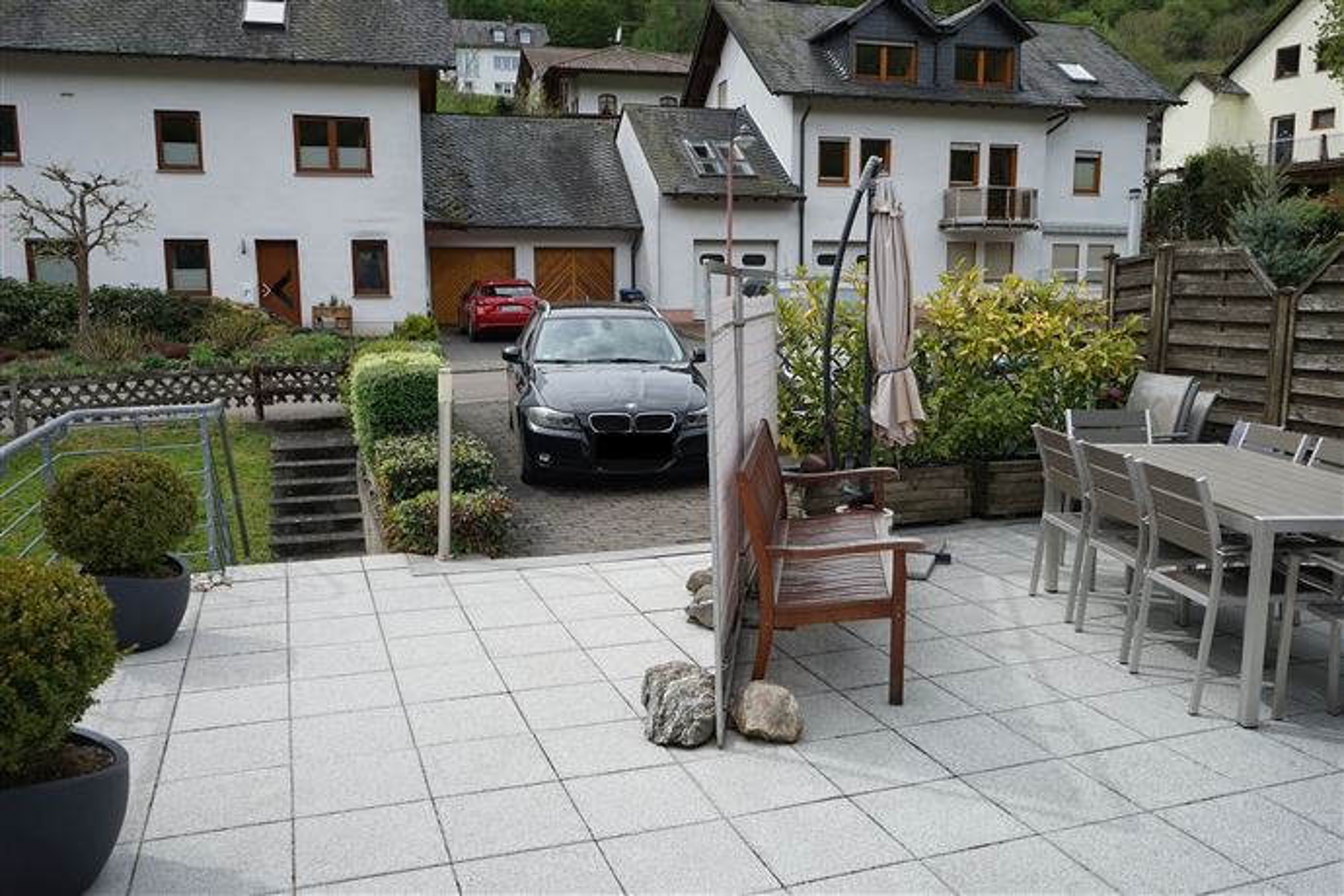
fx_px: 1045
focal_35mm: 28
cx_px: 672
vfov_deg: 46.4
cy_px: 448
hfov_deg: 65.5
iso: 100
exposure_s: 1/250
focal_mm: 28
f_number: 7.1
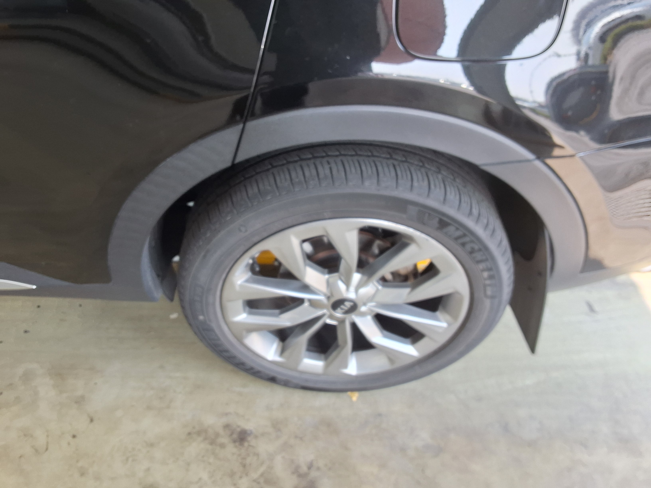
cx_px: 326
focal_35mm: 28
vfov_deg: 49.7
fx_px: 527
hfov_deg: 63.4
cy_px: 244
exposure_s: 1/159
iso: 32
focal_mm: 2.91
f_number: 1.9
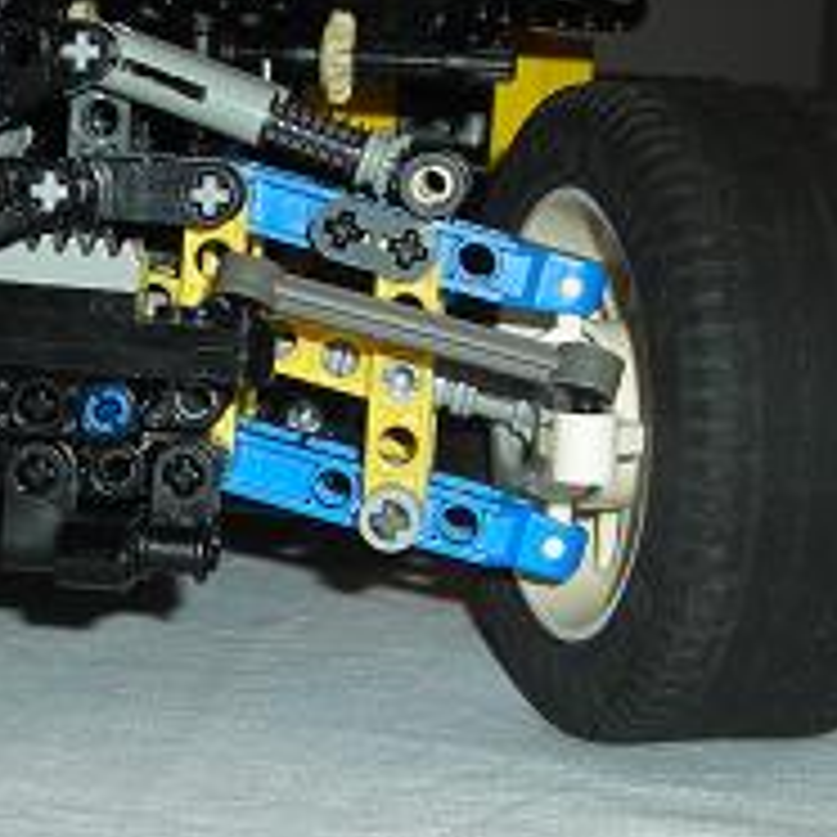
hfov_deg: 16.8
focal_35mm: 102
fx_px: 2790
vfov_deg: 17.0
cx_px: 99
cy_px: 349
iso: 50
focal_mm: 6.3
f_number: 3.2
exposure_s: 1/60
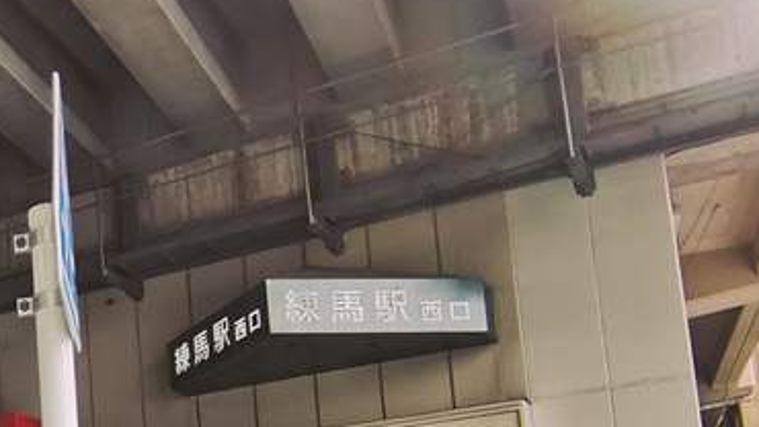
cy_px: 532
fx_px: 1207
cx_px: -252
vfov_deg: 18.8
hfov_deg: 28.1
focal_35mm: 60
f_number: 2.2
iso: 100
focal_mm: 2.23
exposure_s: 1/100
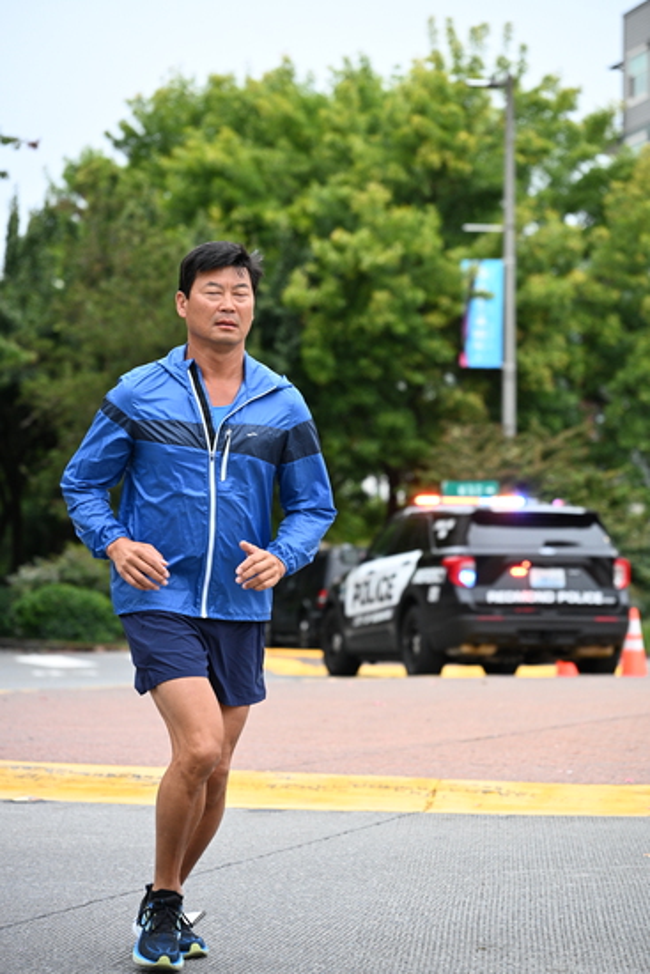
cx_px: 325
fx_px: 2842
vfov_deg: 19.5
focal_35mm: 105
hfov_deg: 13.0
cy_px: 487
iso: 1600
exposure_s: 1/640
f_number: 4
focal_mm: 105
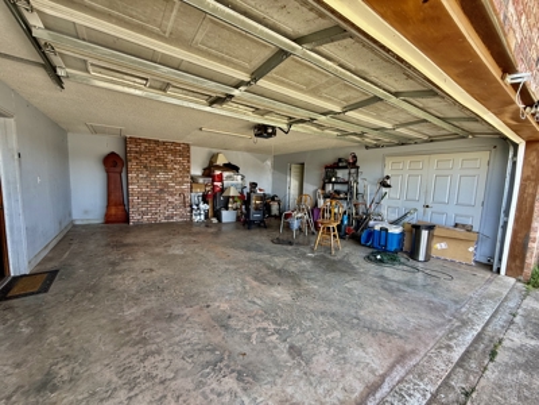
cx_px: 270
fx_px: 218
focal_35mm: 14
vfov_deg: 85.7
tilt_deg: -4.2
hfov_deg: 102.1
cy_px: 202
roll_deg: -3.5
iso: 100
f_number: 2.2
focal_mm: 2.22
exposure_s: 1/99
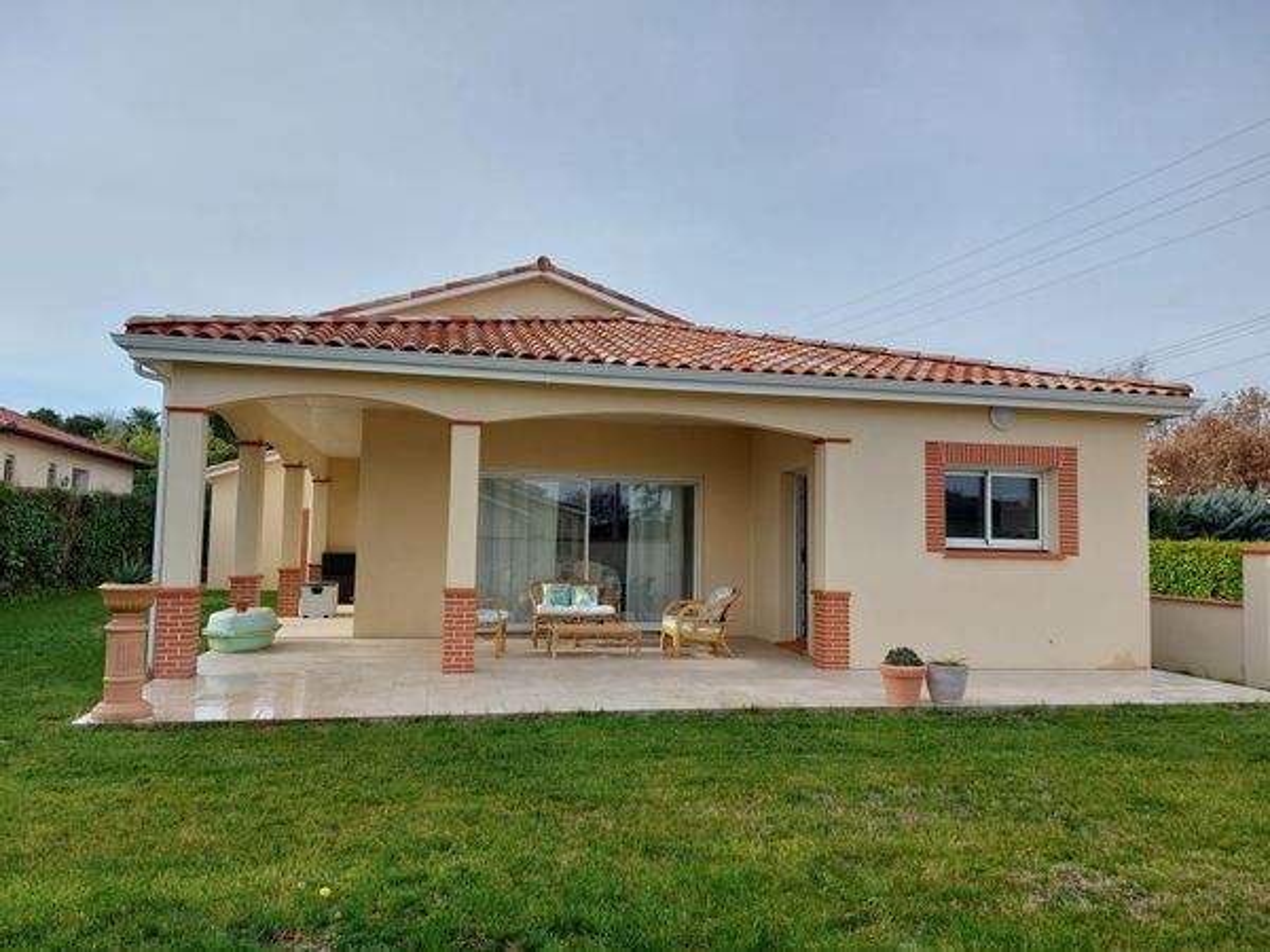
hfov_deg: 69.4
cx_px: 635
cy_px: 476
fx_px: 917
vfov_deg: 54.9
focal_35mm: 25
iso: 25
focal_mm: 5.23
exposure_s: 1/723
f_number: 1.8
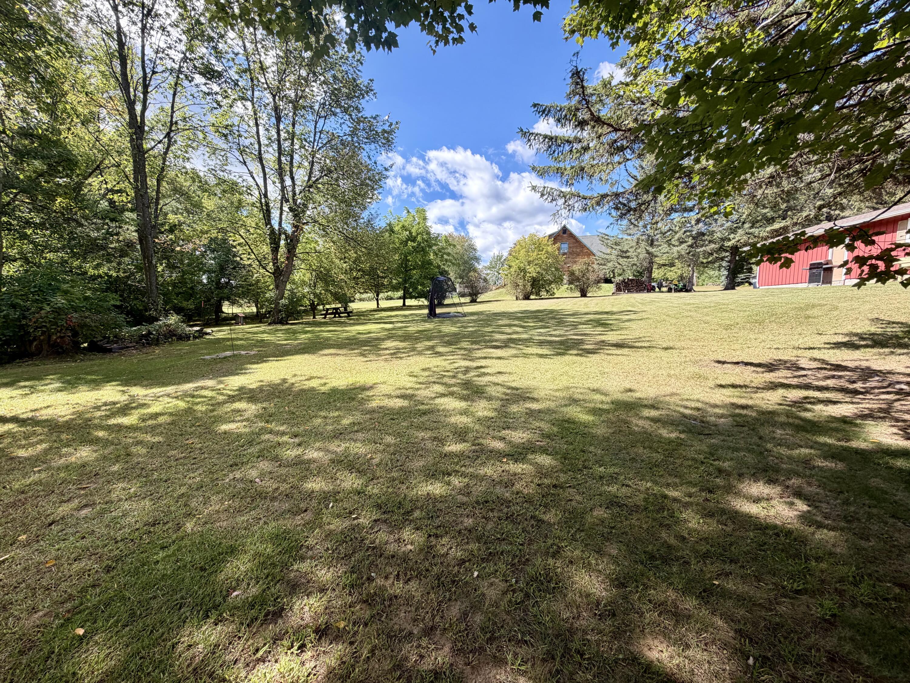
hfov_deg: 102.1
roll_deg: -0.8
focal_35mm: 14
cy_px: 342
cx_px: 455
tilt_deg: -6.4
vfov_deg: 85.7
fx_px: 368
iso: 50
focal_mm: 2.22
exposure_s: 1/502
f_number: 2.2
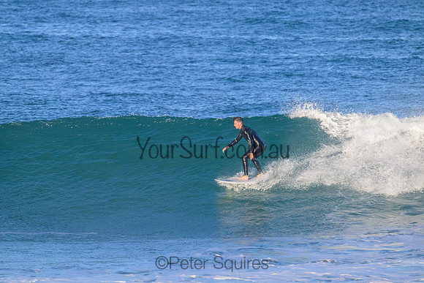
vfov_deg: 2.5
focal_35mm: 550
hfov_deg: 3.7
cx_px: 212
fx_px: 6479
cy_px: 142
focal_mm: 550
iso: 2000
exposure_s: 1/2000
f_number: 11
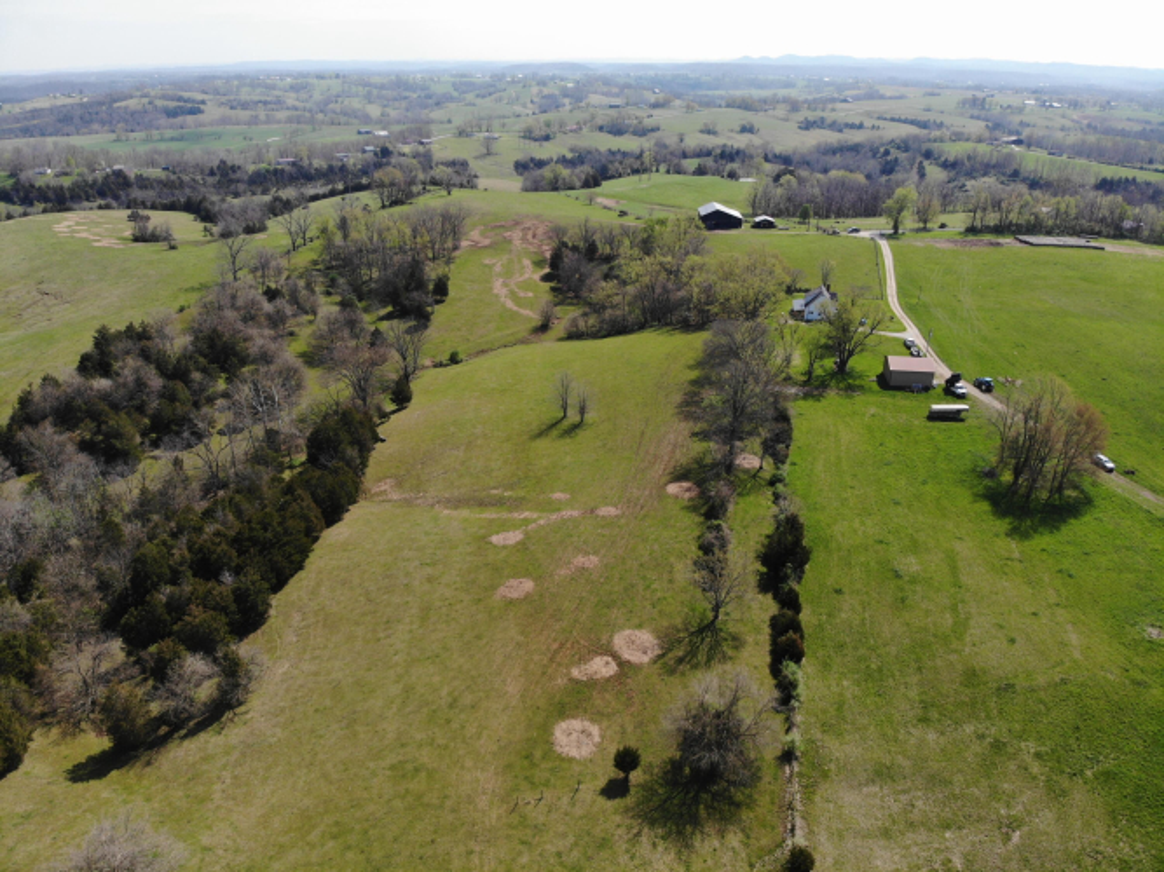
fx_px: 807
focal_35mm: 24
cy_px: 436
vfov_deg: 56.8
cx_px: 582
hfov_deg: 71.6
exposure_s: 1/760
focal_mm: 4.5
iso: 100
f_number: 2.8
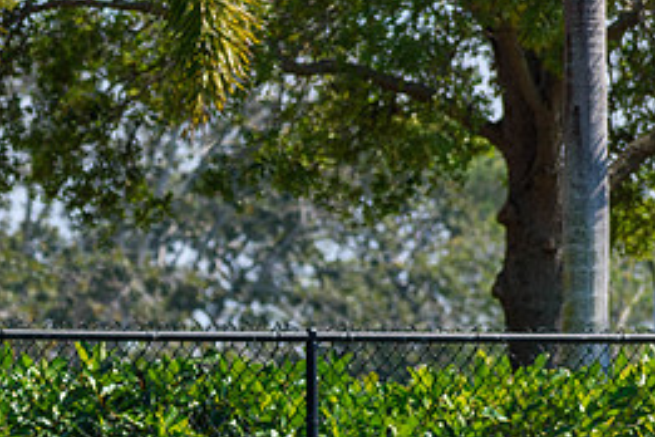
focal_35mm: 450
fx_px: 8187
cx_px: -43
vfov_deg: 3.1
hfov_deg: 4.6
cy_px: 466
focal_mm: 135
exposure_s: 1/2000
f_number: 5.6
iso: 250
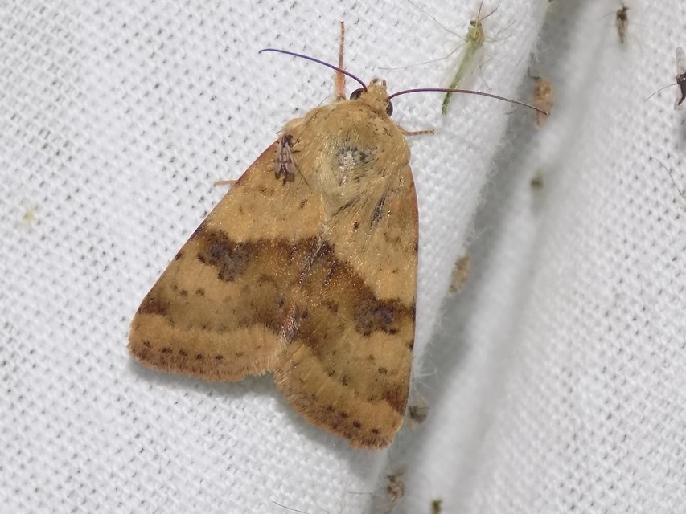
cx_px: 343
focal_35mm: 118
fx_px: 2339
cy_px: 257
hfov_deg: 16.7
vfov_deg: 12.6
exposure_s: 1/30
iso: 200
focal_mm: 20.9
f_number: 4.8
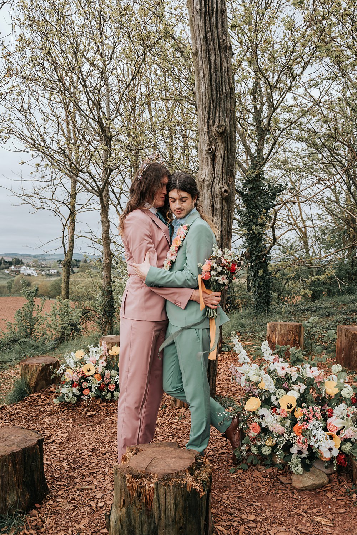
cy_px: 268
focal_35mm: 35
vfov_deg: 54.8
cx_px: 178
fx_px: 516
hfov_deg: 38.2
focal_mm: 34.7
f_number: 7.1
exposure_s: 1/200
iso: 250
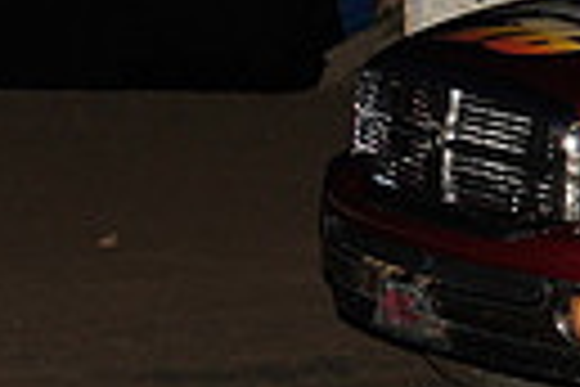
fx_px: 8135
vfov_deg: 2.7
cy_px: 72
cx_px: 1133
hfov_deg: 4.0
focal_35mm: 505
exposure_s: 1/320
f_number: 7.1
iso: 1000
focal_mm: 112
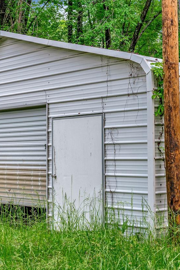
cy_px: 147
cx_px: 132
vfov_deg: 30.8
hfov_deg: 20.7
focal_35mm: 65
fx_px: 489
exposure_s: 1/250
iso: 180
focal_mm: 26.5
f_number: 5.6
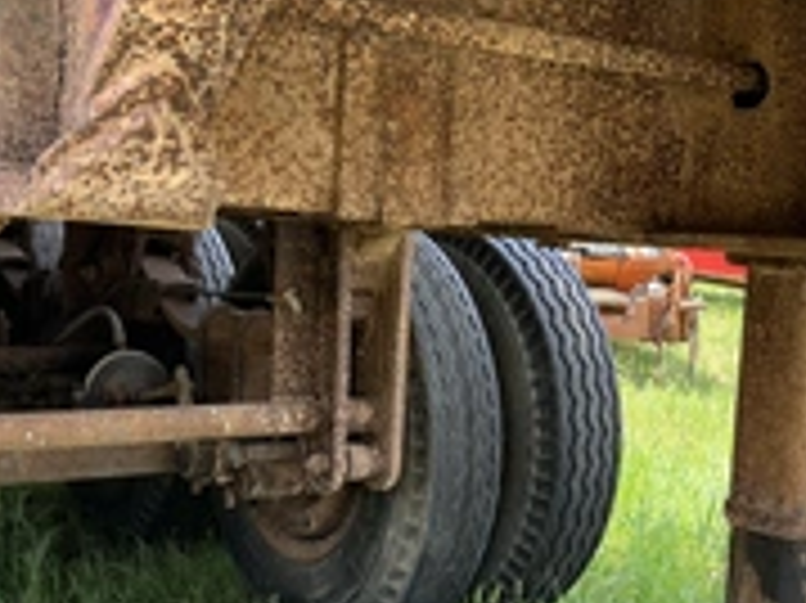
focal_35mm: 58
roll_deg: +1.3
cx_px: 527
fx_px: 1350
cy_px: 328
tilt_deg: -11.1
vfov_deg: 25.2
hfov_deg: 33.0
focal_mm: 5.1
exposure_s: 1/266
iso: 40
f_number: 1.6
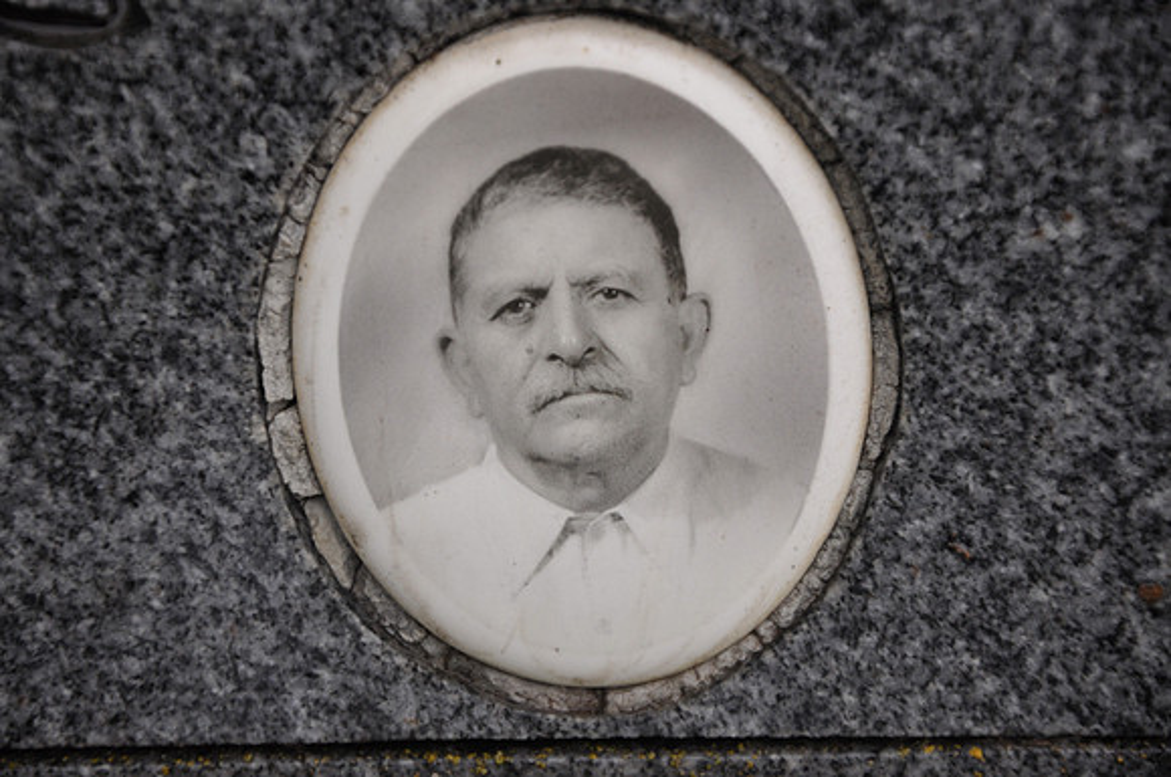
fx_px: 5116
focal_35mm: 158
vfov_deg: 8.7
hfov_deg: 13.1
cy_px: 388
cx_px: 586
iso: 400
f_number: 5.6
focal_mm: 105
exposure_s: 1/60
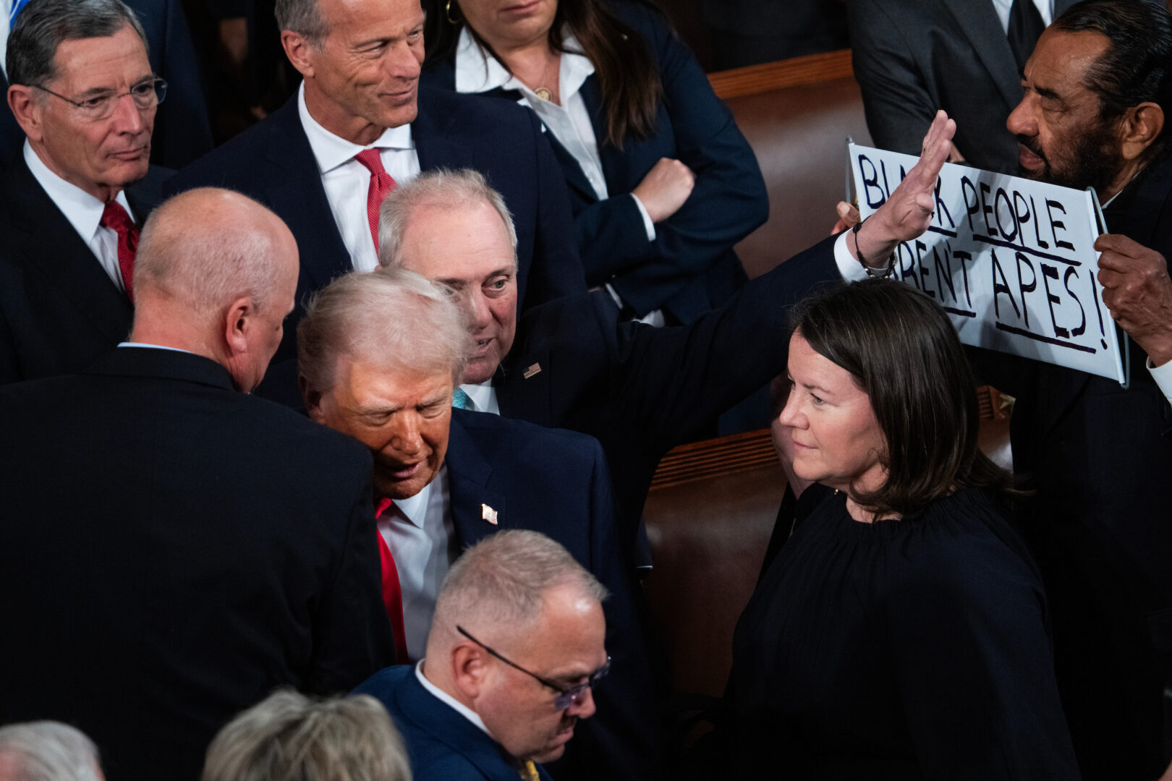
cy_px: 390
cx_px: 586
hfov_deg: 6.0
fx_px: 11198
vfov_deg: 4.0
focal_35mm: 344
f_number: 6.3
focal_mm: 344
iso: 4000
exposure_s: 1/800
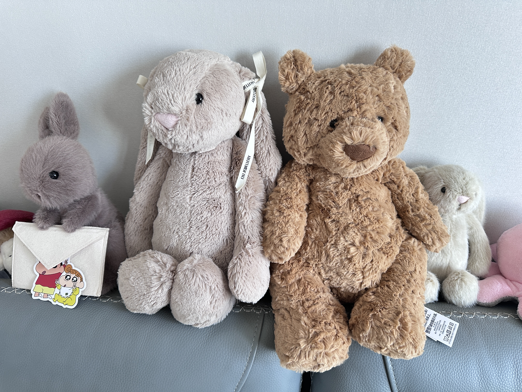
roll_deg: -1.7
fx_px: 362
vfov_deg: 56.8
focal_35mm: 24
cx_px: 261
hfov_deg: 71.6
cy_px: 196
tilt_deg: -29.0
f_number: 1.78
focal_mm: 6.86
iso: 250
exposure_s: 1/63
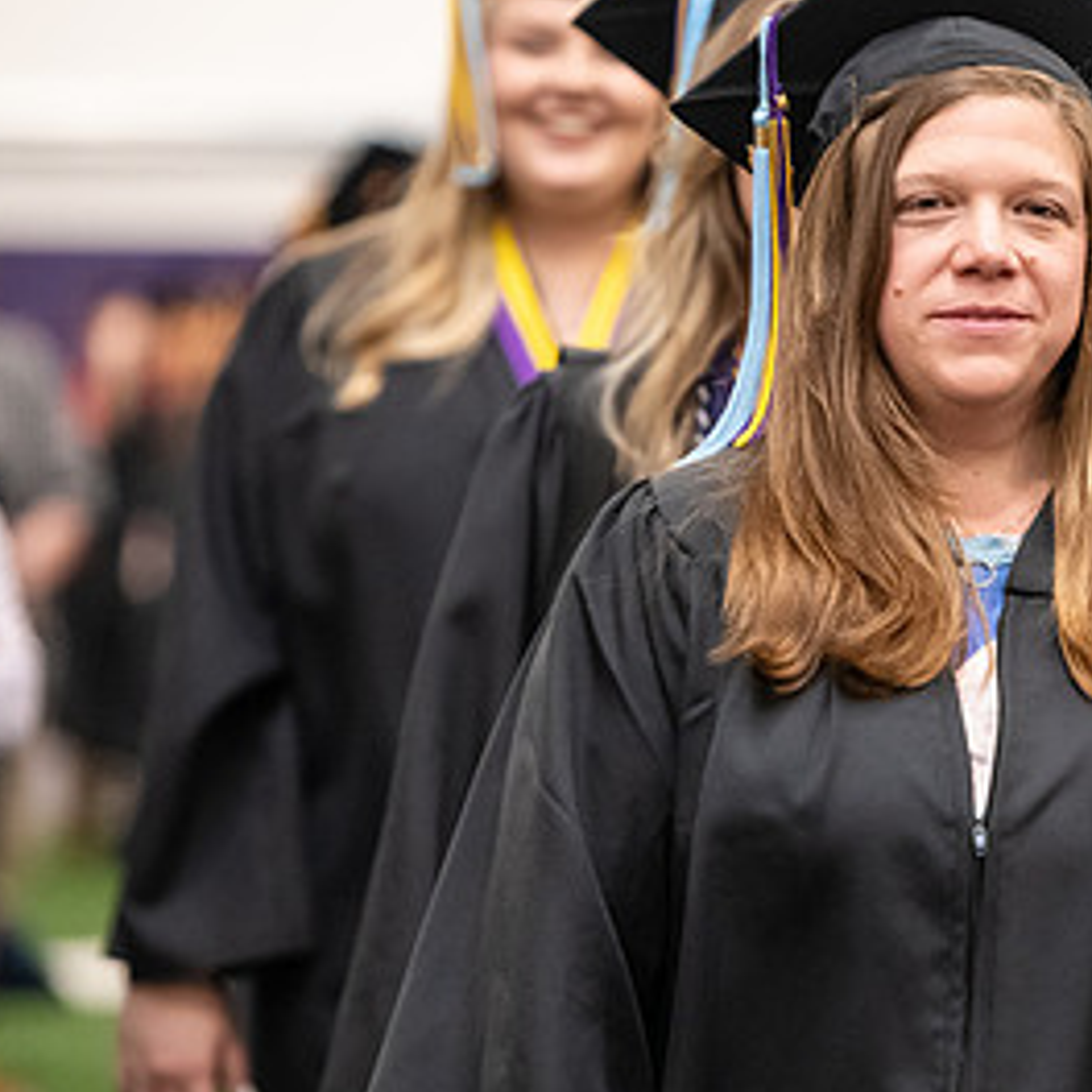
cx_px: 972
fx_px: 10993
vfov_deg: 5.7
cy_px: 544
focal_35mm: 308
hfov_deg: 5.7
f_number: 3.2
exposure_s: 1/200
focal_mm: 165
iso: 3200
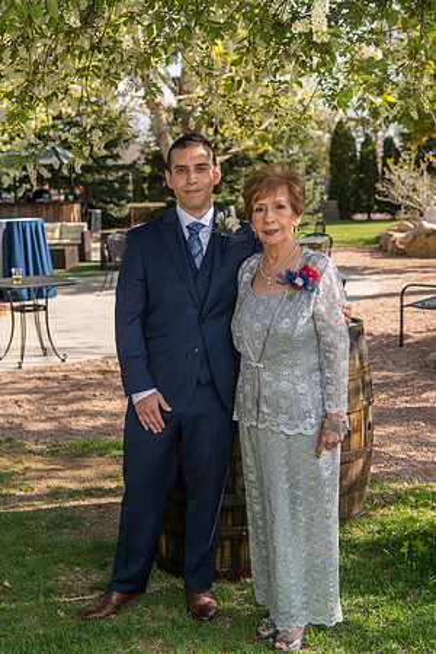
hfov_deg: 26.0
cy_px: 327
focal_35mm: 52
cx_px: 218
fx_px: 945
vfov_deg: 38.2
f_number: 5
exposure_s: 1/160
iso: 50
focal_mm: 52
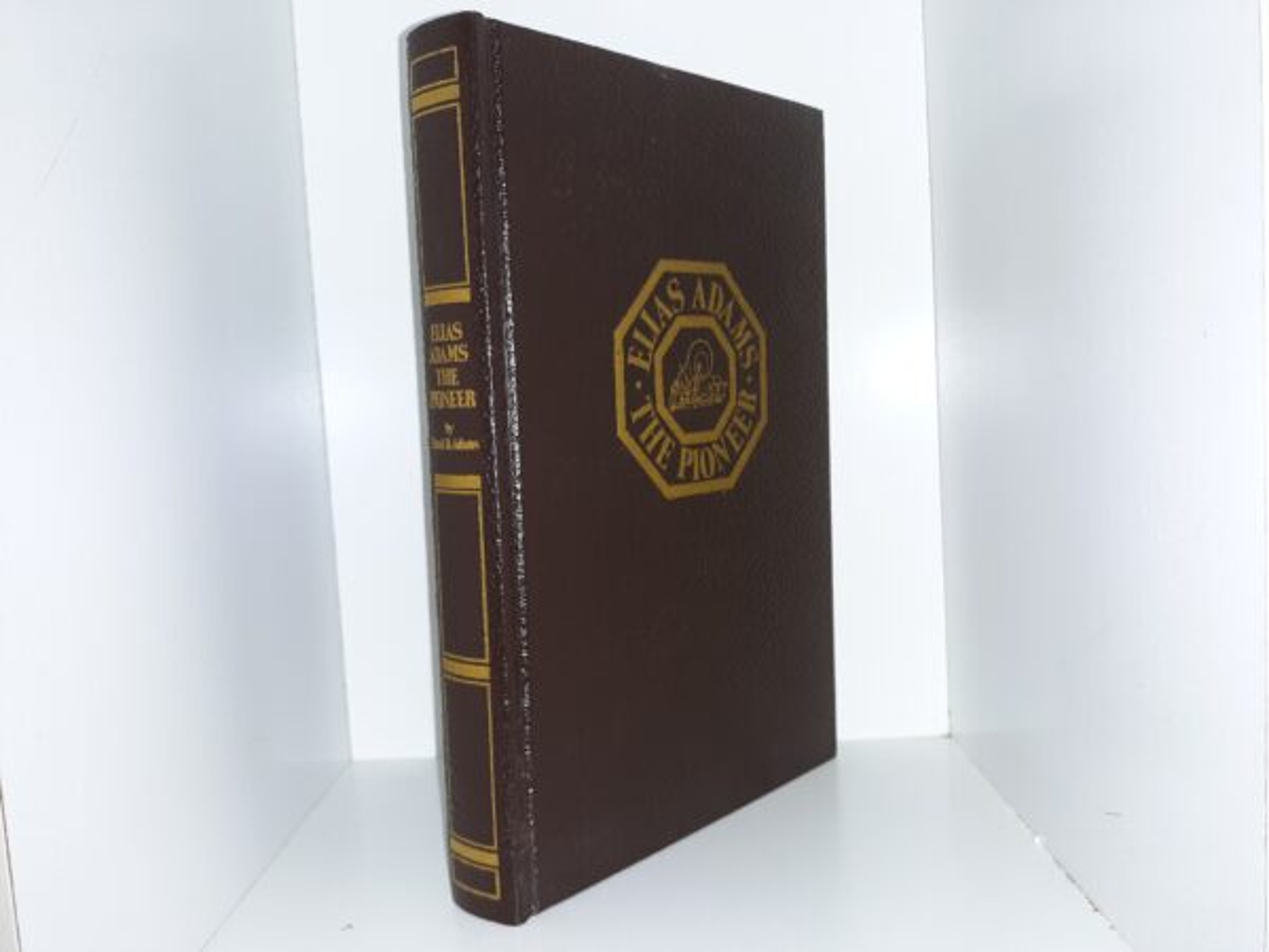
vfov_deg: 49.7
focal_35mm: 28
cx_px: 634
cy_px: 476
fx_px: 1026
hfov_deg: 63.4
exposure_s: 1/60
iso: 40
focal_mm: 3.7
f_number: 1.7
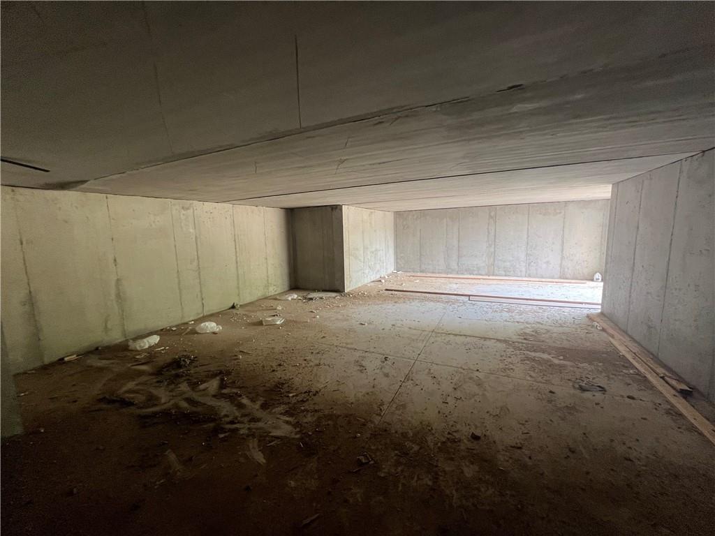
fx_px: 269
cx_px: 358
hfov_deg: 106.2
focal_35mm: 13
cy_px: 268
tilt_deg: -7.2
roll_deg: +1.5
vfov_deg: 89.9
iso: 250
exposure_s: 1/76
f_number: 1.8
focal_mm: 1.57
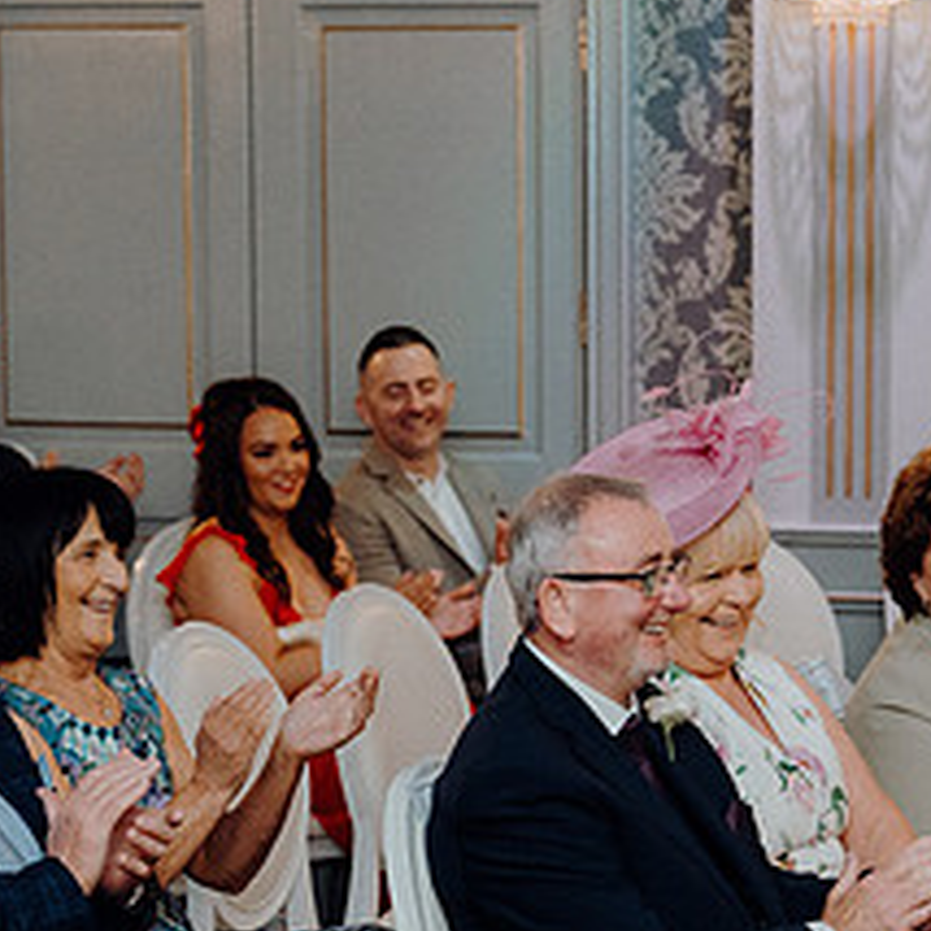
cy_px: 807
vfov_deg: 10.9
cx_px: 683
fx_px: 4838
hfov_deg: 11.0
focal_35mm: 159
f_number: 3.5
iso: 2500
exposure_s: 1/160
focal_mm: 69
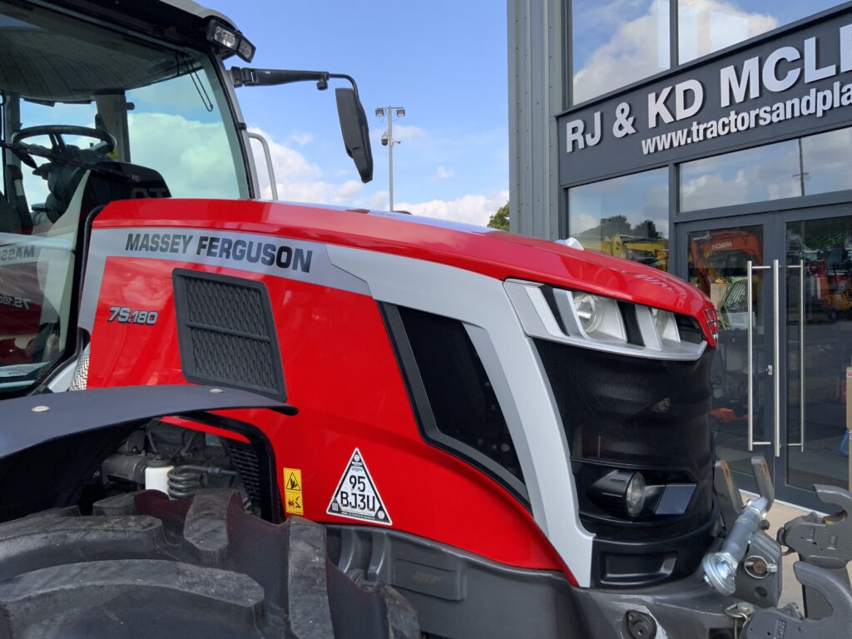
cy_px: 320
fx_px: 714
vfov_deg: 48.2
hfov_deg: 61.7
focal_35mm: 29
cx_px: 426
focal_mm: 3
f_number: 1.8
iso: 16
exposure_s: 1/540
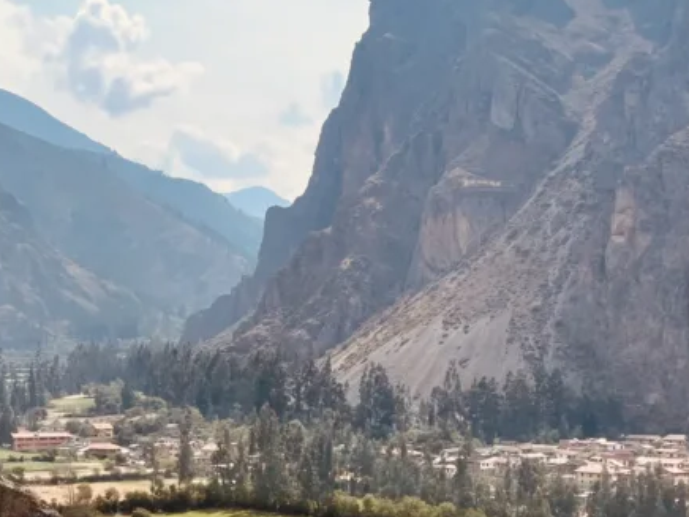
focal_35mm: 61
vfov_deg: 23.8
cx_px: 389
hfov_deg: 31.6
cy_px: 386
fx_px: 1214
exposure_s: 1/5051
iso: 32
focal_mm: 4.2
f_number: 1.6
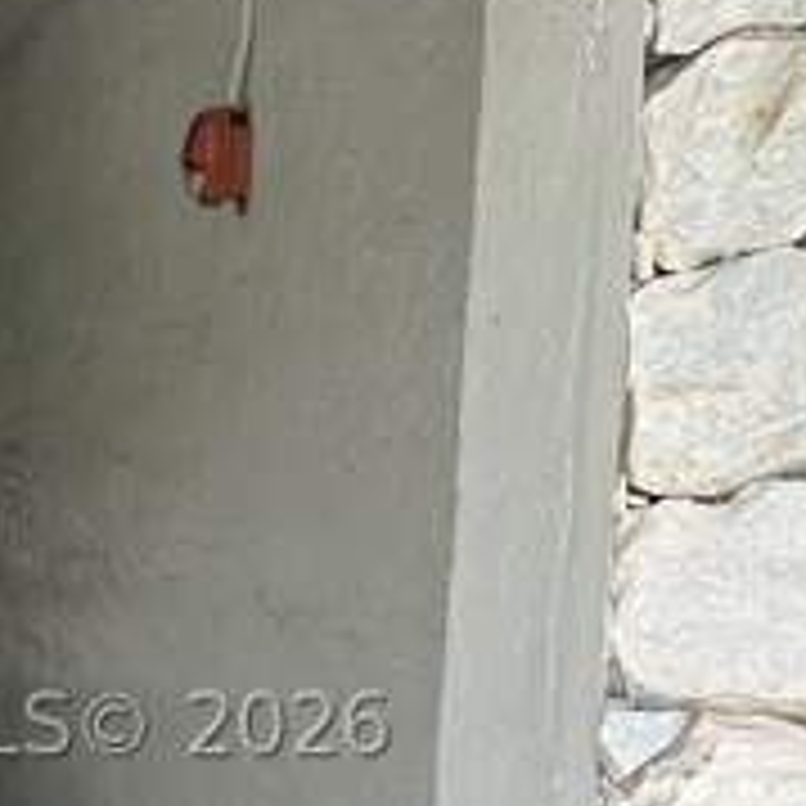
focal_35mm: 76
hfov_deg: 22.7
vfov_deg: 22.2
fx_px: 2002
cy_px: 725
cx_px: 284
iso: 80
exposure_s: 1/879
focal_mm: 6.86
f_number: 1.78
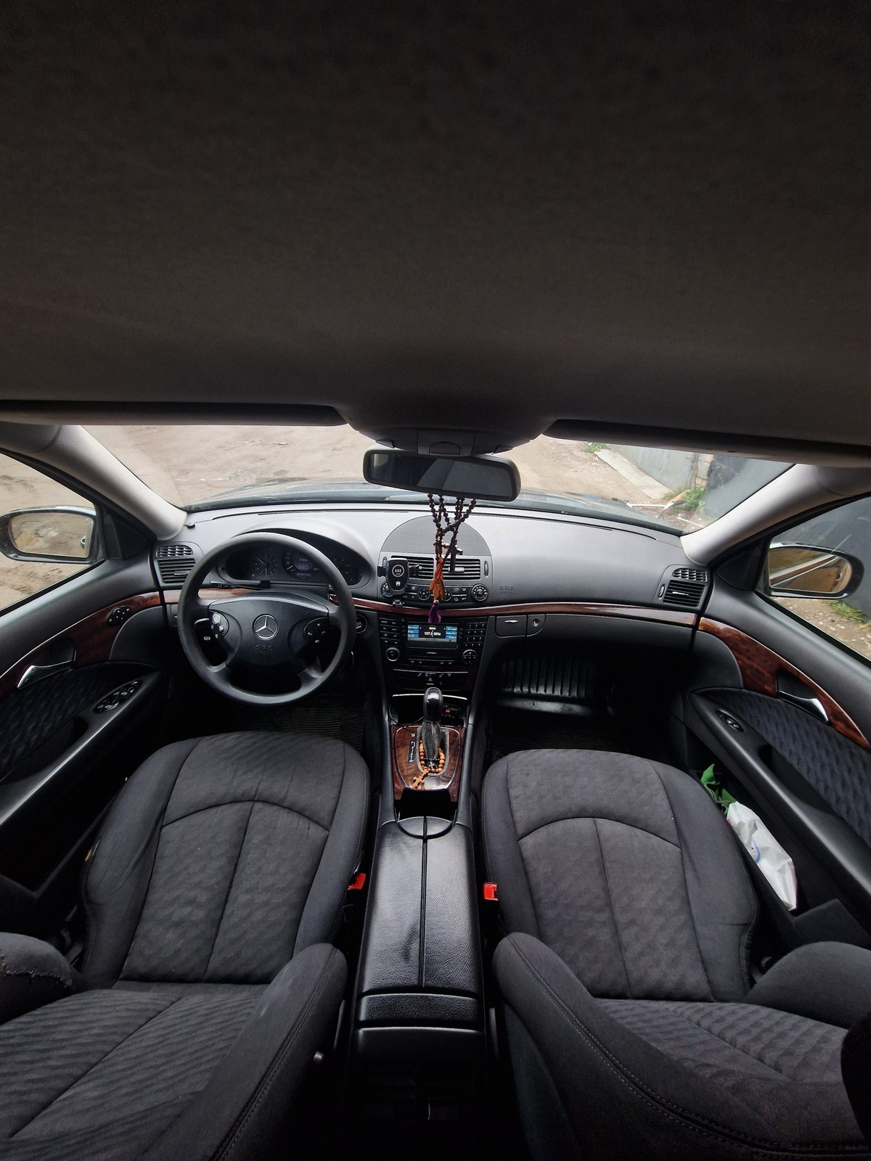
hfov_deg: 89.9
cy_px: 580
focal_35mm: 13
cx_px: 436
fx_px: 436
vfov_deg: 106.2
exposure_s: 1/50
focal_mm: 2.2
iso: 80
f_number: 2.2
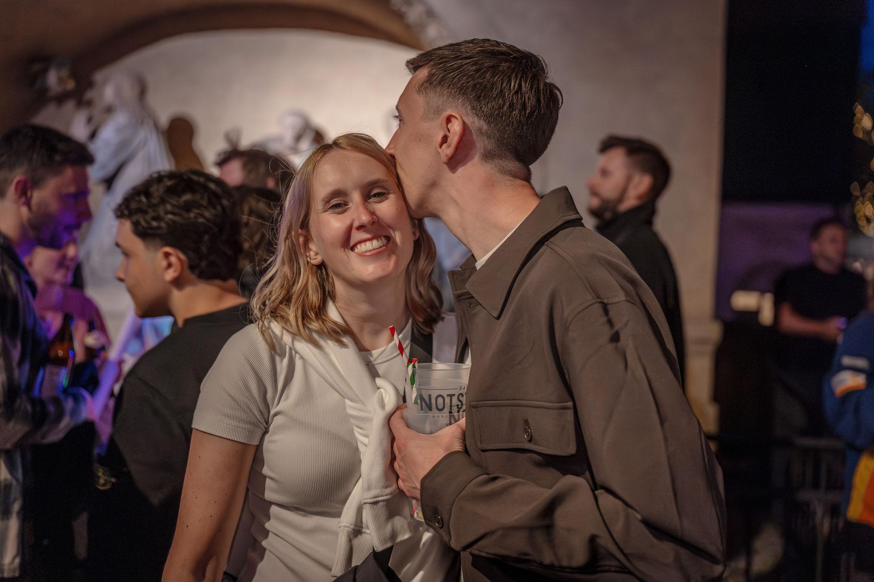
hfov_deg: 54.4
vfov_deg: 37.9
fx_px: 850
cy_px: 291
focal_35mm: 35
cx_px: 437
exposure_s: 1/160
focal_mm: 35
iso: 6400
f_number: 2
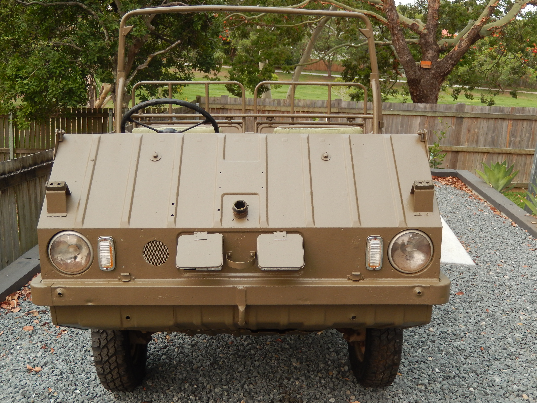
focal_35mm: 41
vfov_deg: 35.1
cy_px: 202
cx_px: 268
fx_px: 636
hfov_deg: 45.8
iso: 125
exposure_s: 1/200
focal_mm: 7.3
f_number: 4.2
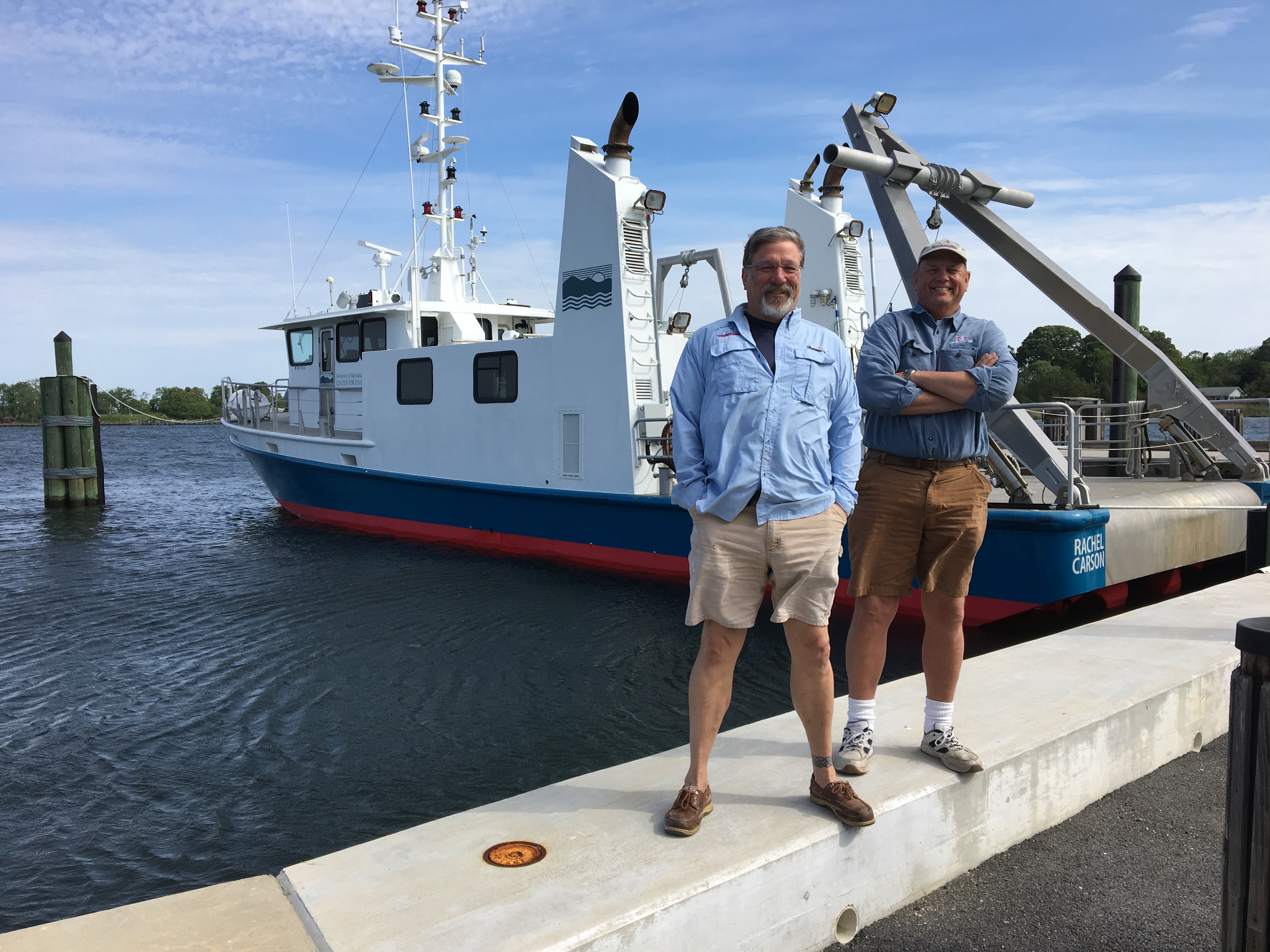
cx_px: 635
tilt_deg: -3.3
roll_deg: +1.2
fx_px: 1064
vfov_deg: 48.2
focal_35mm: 29
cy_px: 476
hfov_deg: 61.7
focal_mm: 4.15
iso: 25
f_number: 2.2
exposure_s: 1/1425
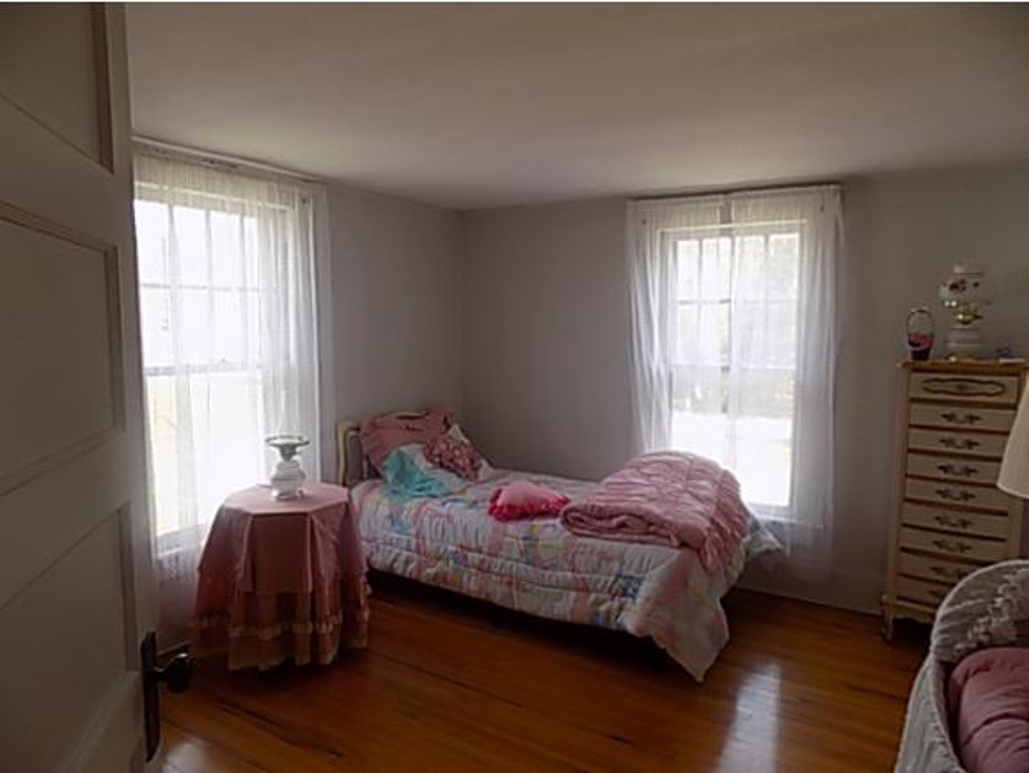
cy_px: 386
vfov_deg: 59.0
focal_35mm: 23
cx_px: 514
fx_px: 684
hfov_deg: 73.9
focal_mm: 4
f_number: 3.1
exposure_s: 1/80
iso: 80
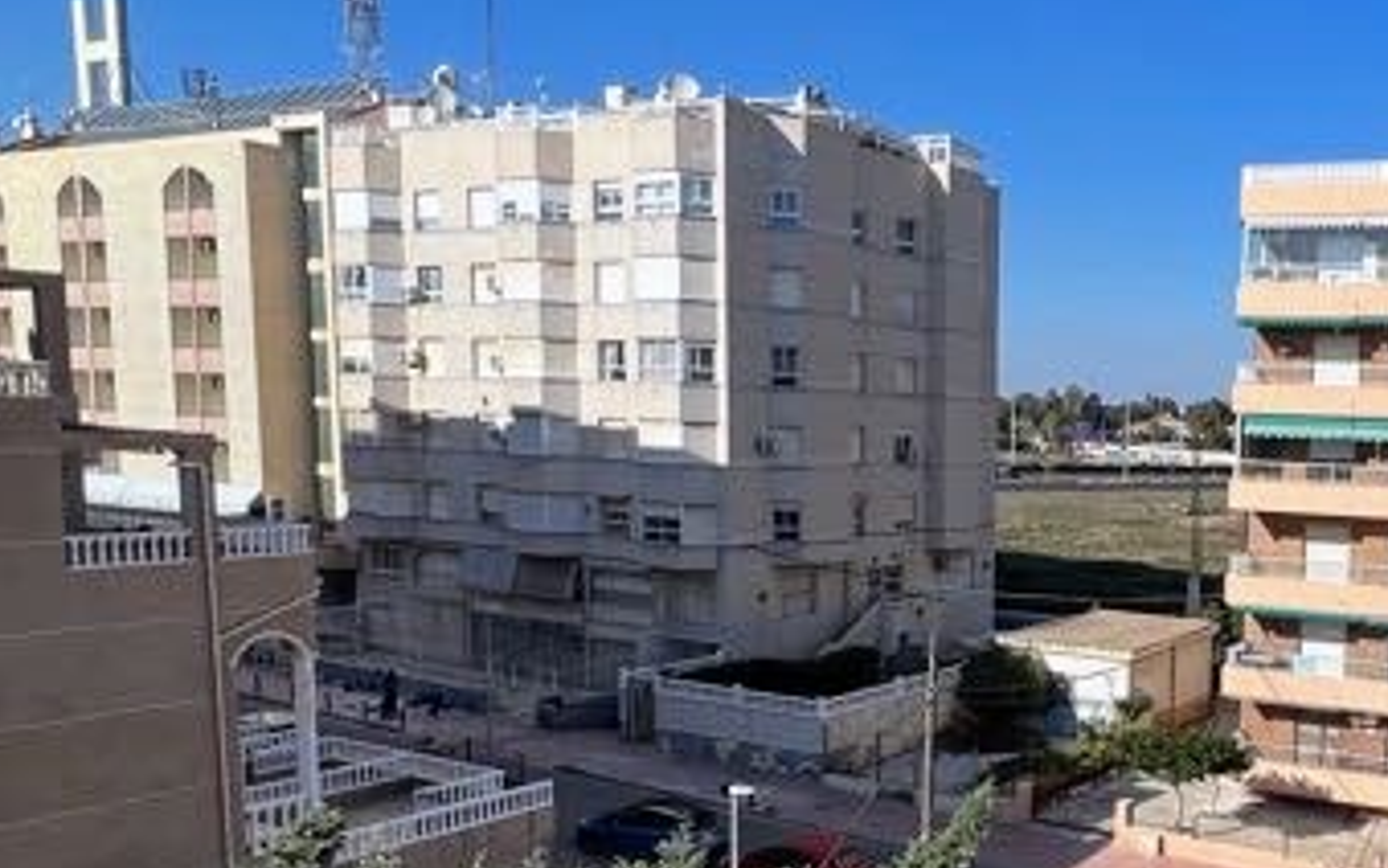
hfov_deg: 51.7
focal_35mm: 34
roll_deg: -2.0
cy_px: 596
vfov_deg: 36.8
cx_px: 1183
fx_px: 1286
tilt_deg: -7.3
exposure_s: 1/2660
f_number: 1.8
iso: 32
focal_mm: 1.57
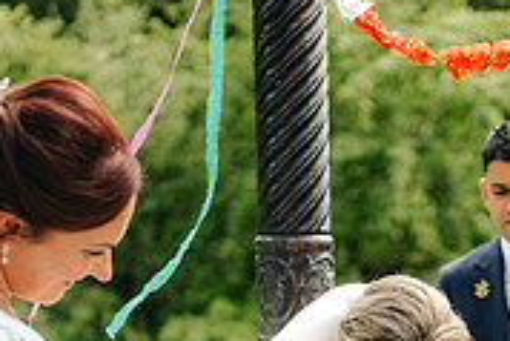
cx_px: 481
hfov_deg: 17.6
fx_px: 1616
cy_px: 443
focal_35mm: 114
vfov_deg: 11.7
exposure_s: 1/2000
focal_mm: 35
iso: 100
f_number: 1.4
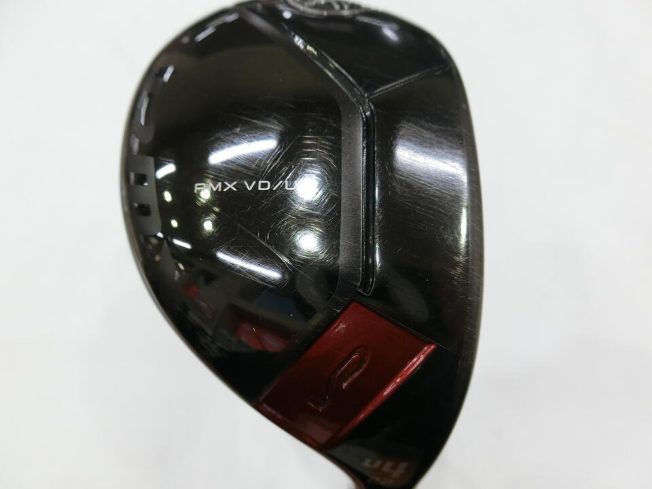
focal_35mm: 25
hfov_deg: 69.4
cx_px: 326
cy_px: 244
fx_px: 471
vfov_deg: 54.9
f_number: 2.8
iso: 200
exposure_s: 1/125
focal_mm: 5.4
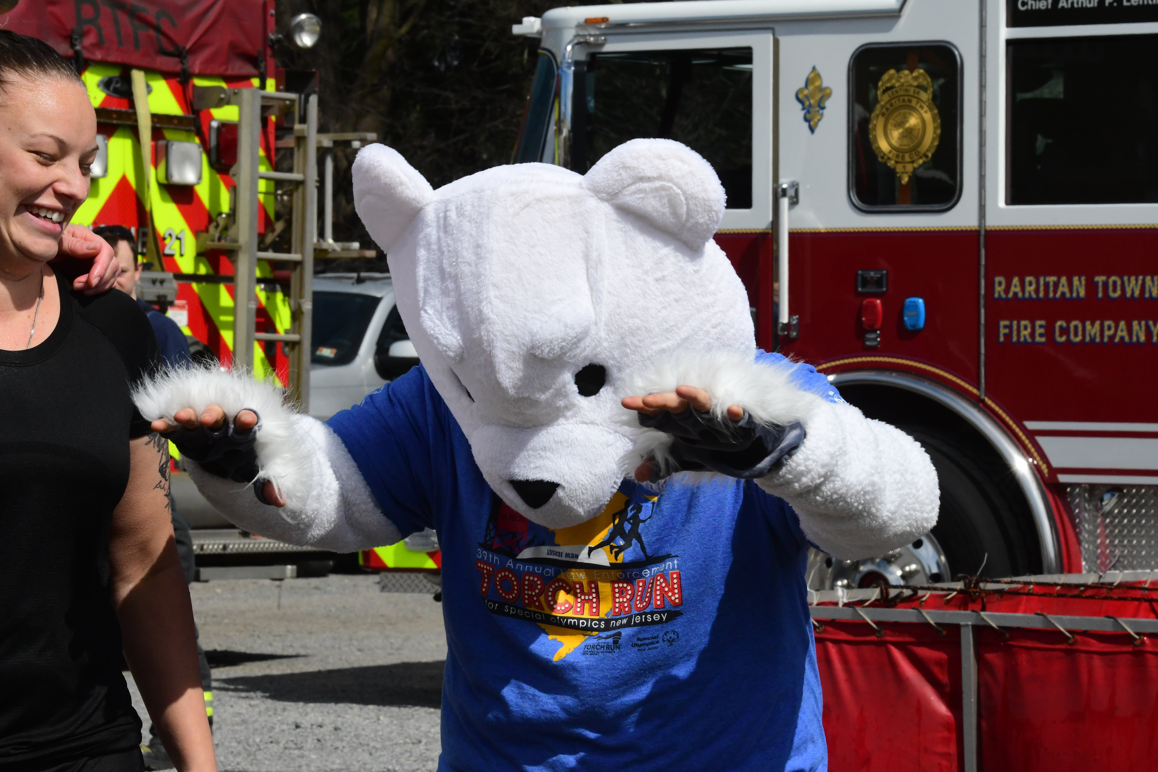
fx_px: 4921
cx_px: 579
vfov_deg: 9.0
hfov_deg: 13.4
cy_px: 386
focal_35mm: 153
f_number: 18
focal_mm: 102
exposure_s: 1/1250
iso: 1600
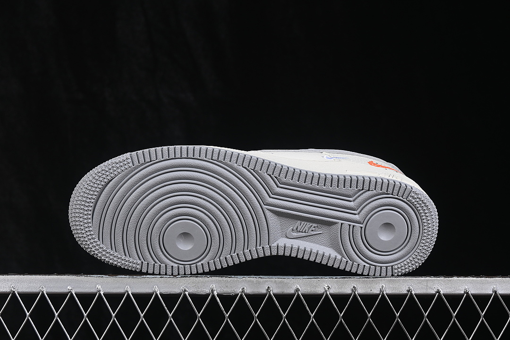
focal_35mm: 75
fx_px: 1062
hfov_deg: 27.0
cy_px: 170
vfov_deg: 18.2
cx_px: 255
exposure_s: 1/80
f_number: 8
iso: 160
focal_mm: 50
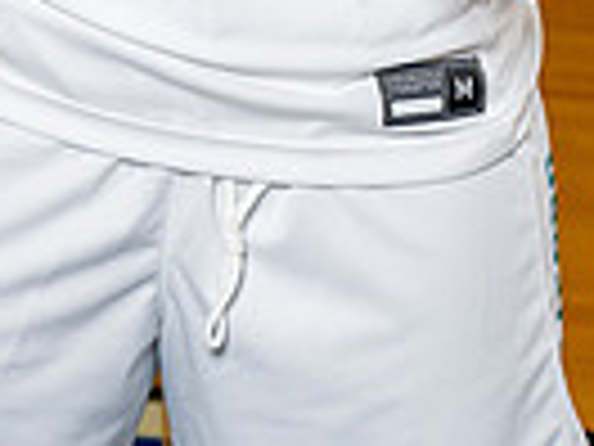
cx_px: 216
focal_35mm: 229
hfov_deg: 8.6
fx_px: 3930
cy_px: -518
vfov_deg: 6.3
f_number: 5.6
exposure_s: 1/250
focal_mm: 70
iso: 640
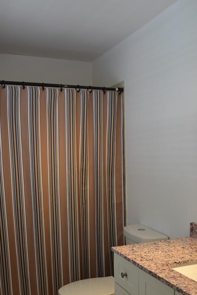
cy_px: 210
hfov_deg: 34.0
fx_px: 320
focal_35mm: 39
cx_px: 124
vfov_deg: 48.2
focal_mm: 18
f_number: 3.5
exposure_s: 1/60
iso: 450
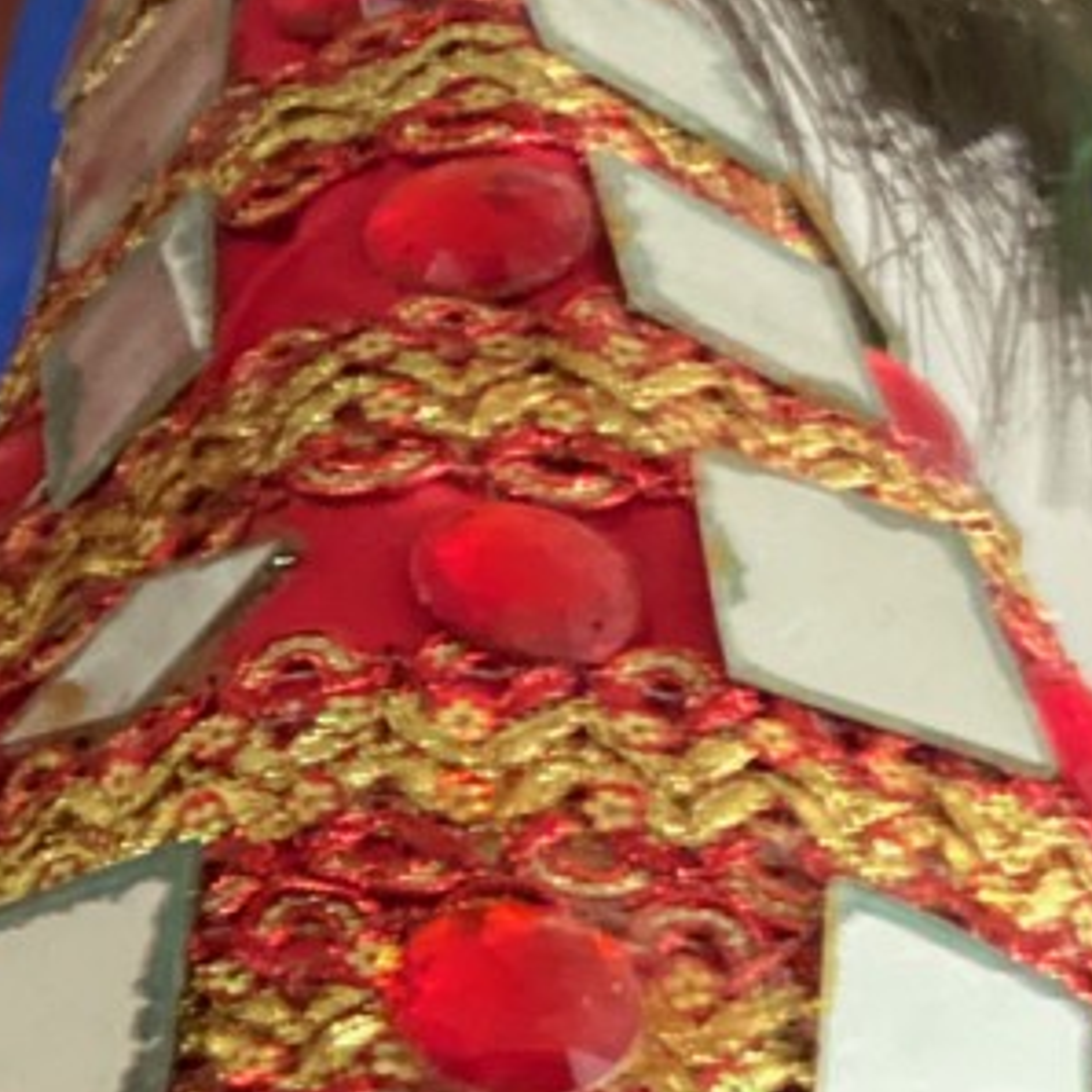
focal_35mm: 109
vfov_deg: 15.3
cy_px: 1389
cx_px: -590
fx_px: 3890
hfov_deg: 14.8
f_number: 2.2
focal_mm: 2.71
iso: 640
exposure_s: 1/30
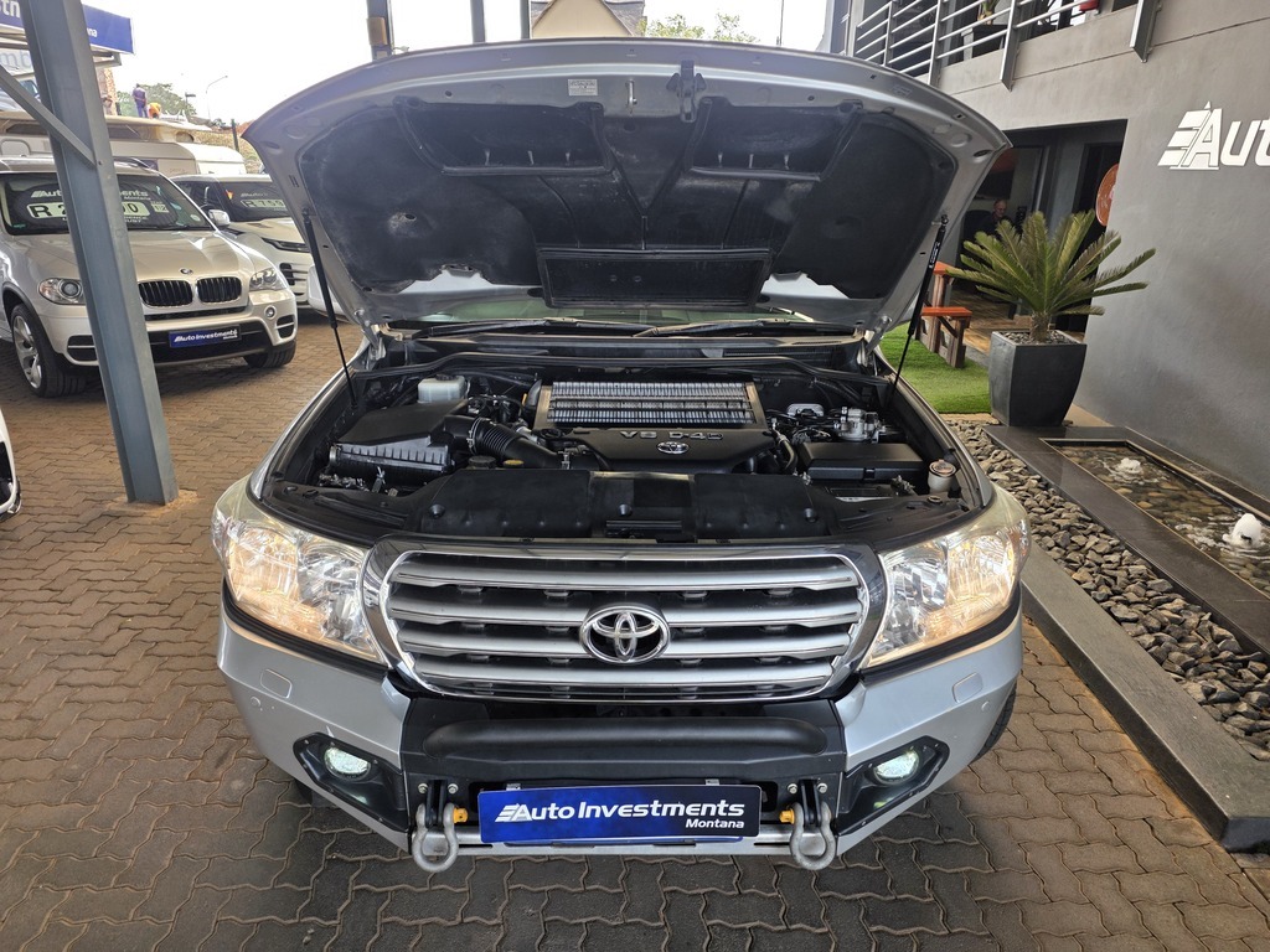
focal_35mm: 23
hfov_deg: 73.9
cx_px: 635
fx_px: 844
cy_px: 476
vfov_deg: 58.9
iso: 50
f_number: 1.7
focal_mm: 6.25
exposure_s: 1/180
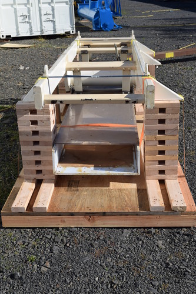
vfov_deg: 42.3
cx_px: 98
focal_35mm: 46
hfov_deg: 28.9
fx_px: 380
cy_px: 147
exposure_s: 1/640
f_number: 8
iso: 200
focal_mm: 31
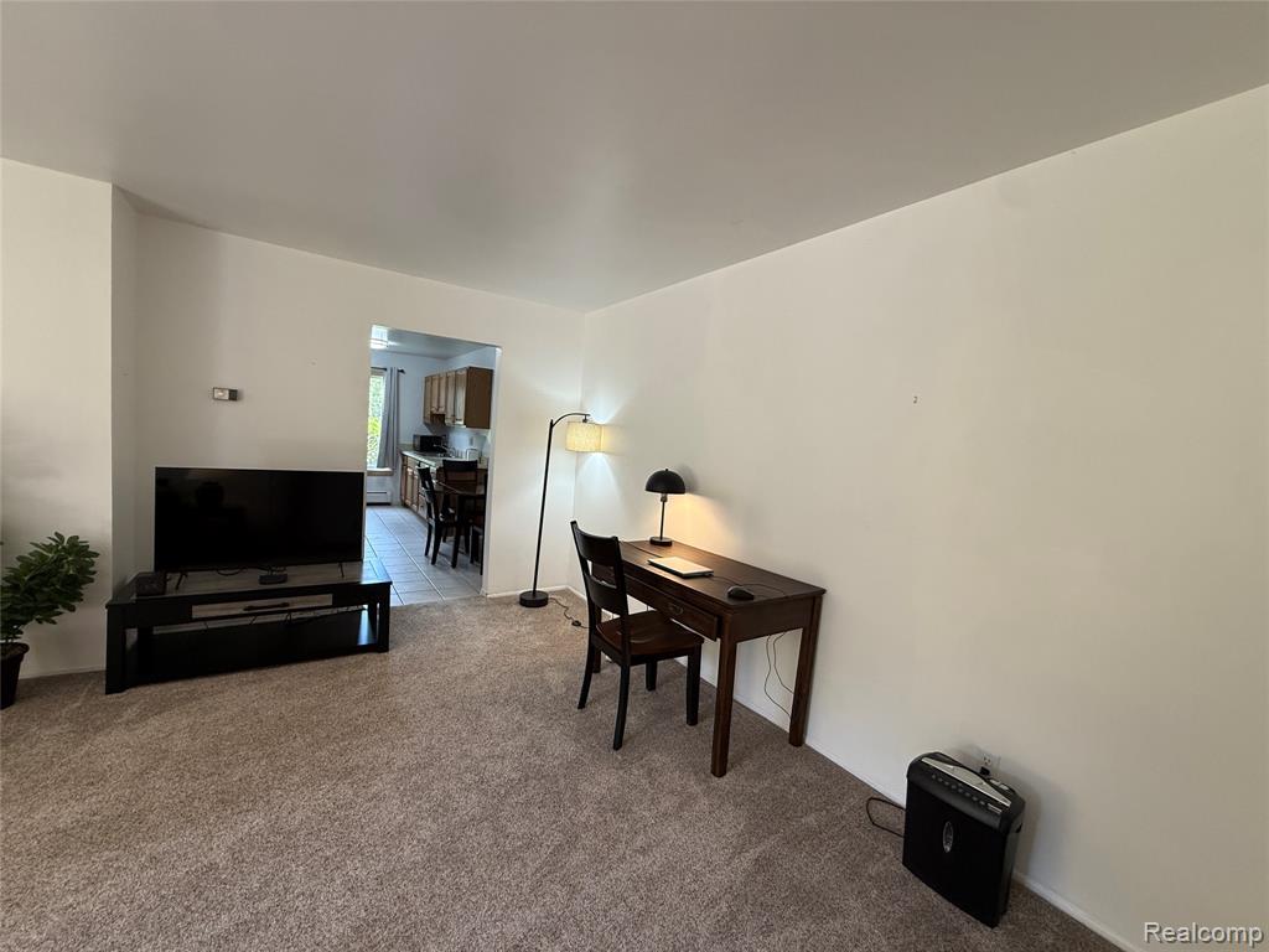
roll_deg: -5.2
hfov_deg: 102.1
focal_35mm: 14
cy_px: 476
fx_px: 513
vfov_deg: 85.7
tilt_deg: -3.8
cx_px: 634
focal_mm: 2.22
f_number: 2.2
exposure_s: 1/120
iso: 160
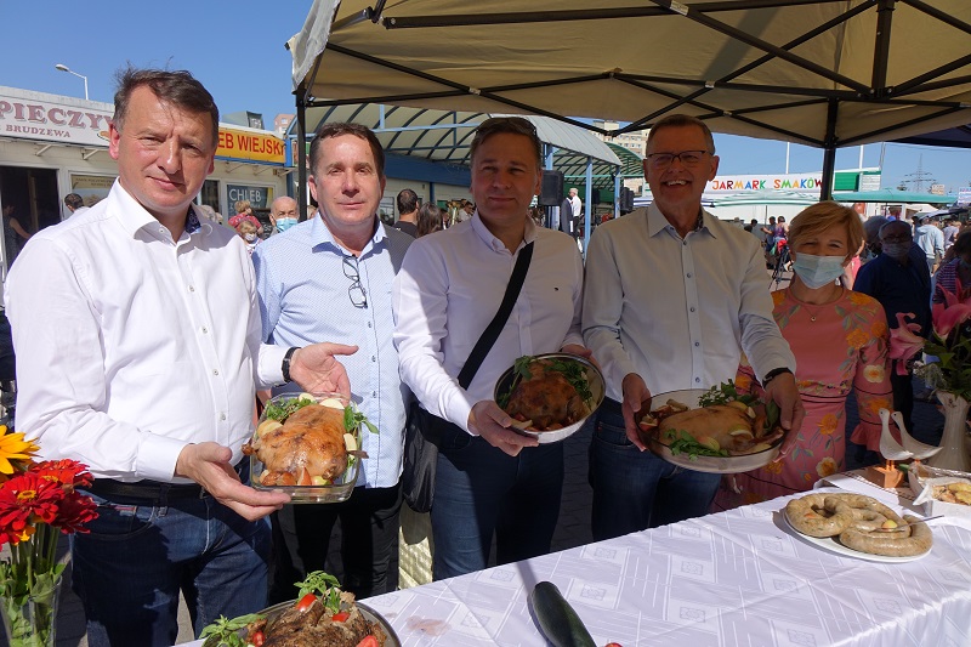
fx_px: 647
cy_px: 324
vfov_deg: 53.1
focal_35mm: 24
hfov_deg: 73.8
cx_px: 486
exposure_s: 1/1600
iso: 125
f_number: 4
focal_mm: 8.81
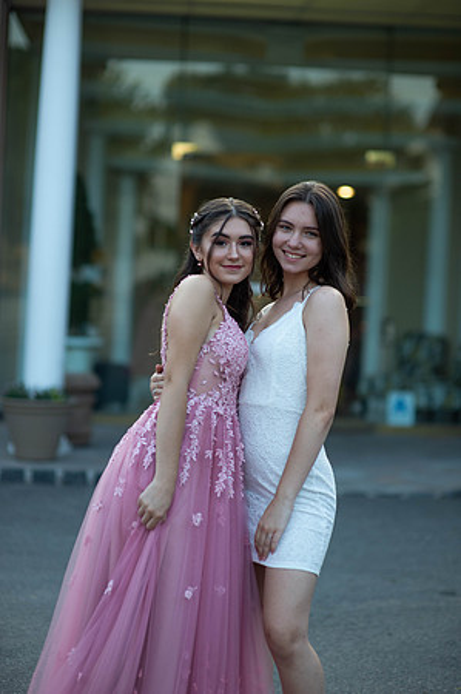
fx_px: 1636
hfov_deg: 16.0
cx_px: 230
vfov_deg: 23.9
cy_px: 347
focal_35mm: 85
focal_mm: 85
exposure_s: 1/1000
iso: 250
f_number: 2
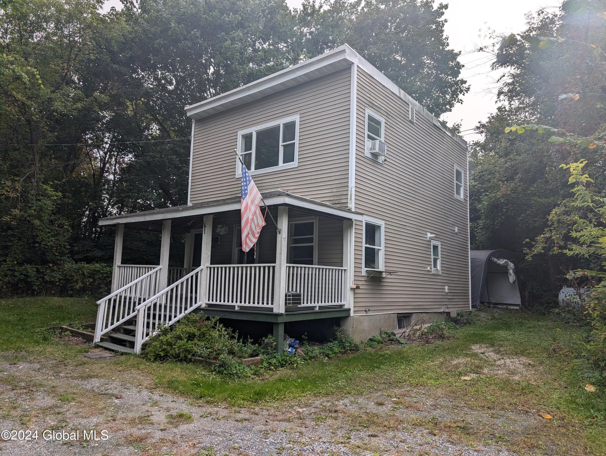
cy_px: 228
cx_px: 303
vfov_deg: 56.9
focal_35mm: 24
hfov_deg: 71.5
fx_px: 421
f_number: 1.68
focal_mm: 6.9
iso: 26
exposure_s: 1/718
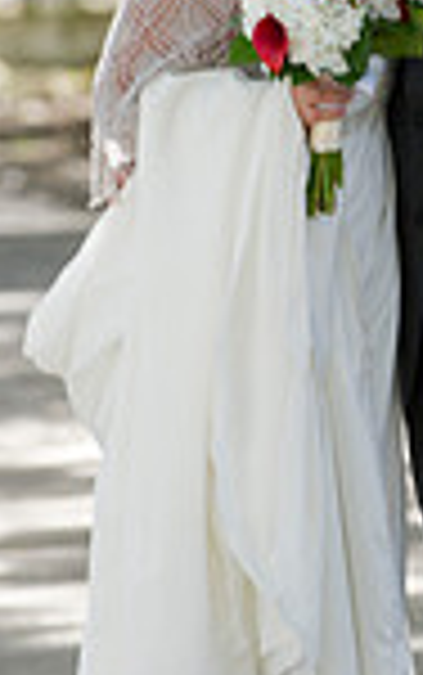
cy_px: 230
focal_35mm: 610
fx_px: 11230
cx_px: 412
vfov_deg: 3.4
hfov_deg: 2.2
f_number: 4
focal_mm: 200
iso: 320
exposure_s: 1/125
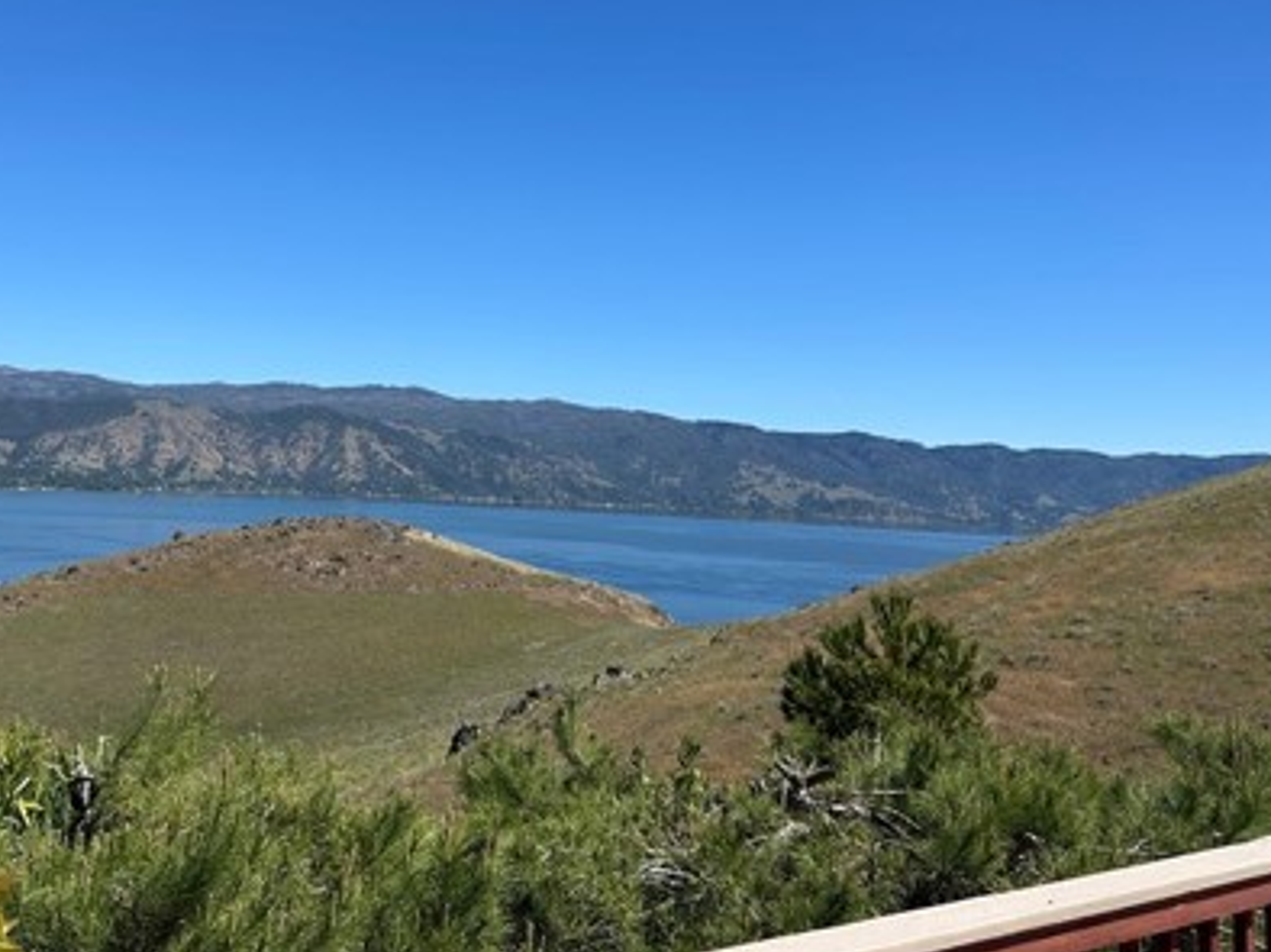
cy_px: 336
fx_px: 1431
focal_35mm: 39
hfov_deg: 46.9
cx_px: 390
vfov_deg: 36.5
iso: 80
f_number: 1.78
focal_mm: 6.86
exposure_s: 1/5000
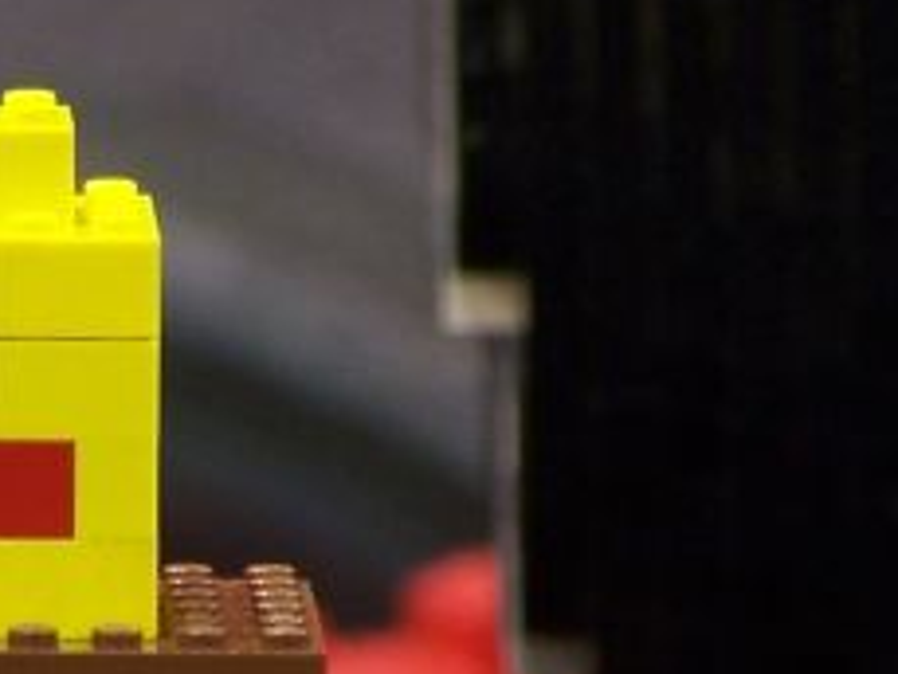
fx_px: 25281
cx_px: -8
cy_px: 1407
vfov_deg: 1.5
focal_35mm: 974
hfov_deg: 2.0
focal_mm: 36.2
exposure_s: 1/2
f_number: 3.2
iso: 80
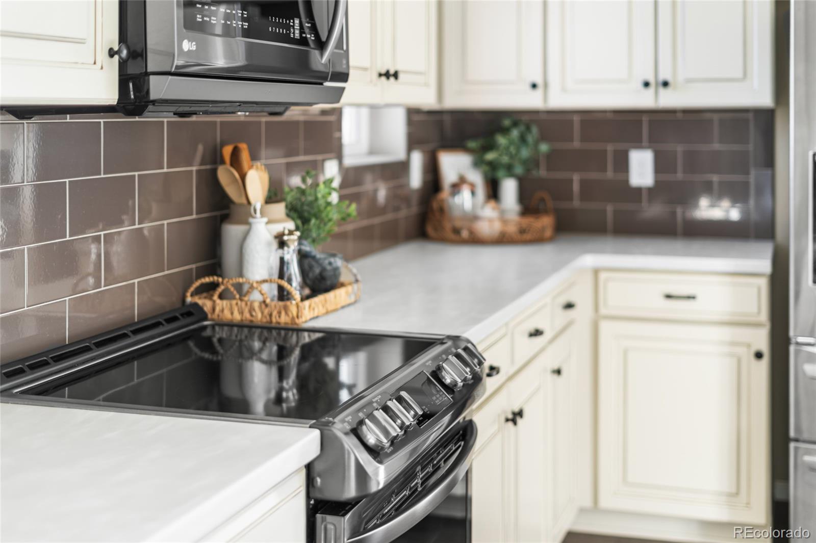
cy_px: 272
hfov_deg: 39.6
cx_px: 408
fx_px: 1133
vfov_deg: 27.0
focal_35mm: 50
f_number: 1.8
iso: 125
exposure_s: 1/50
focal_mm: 50
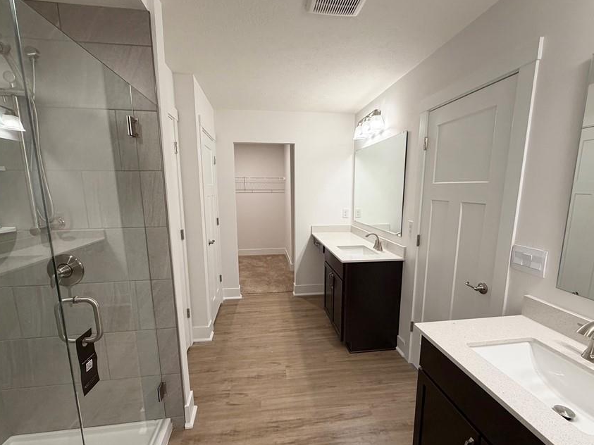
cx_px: 307
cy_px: 239
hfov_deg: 91.0
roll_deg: +0.6
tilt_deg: -10.2
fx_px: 292
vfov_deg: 74.6
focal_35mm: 17
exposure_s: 1/120
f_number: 2.2
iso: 250
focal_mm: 2.22
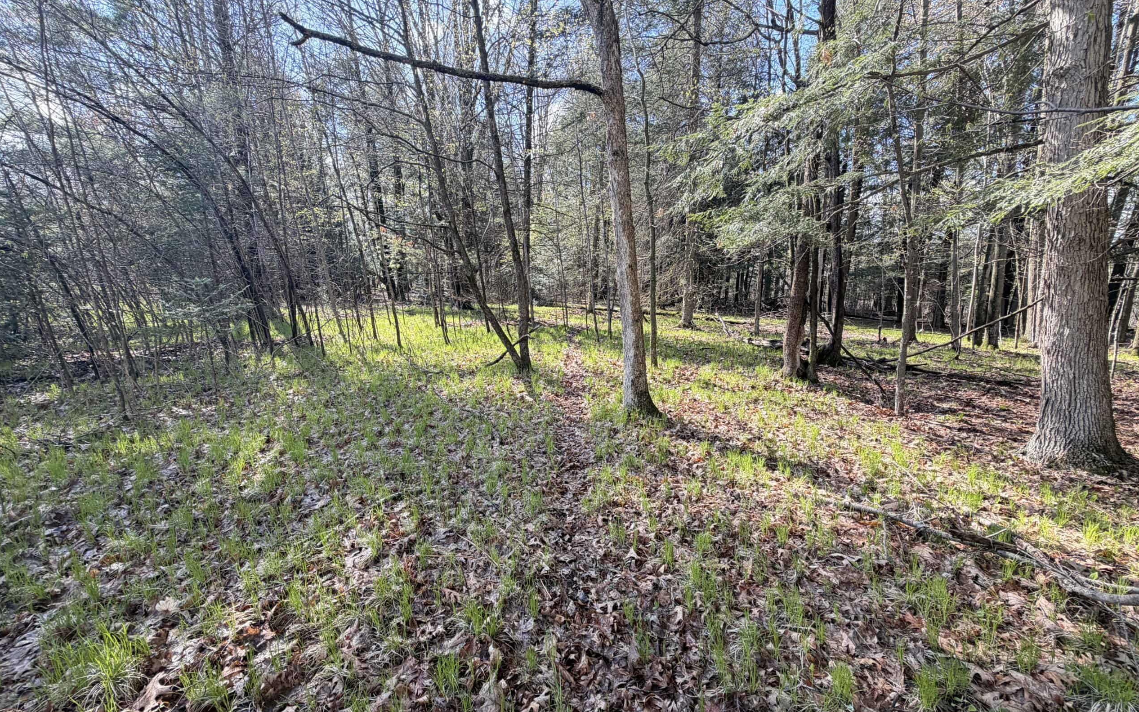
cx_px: 567
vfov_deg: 74.8
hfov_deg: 101.5
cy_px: 363
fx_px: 466
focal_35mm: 15
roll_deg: -0.5
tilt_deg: -11.2
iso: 64
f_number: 2.2
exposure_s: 1/121
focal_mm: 2.22
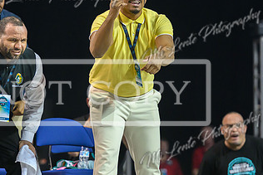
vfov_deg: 4.5
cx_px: 92
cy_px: 96
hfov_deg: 6.7
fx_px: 2244
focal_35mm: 307
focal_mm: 140
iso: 3200
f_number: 2.8
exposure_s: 1/800
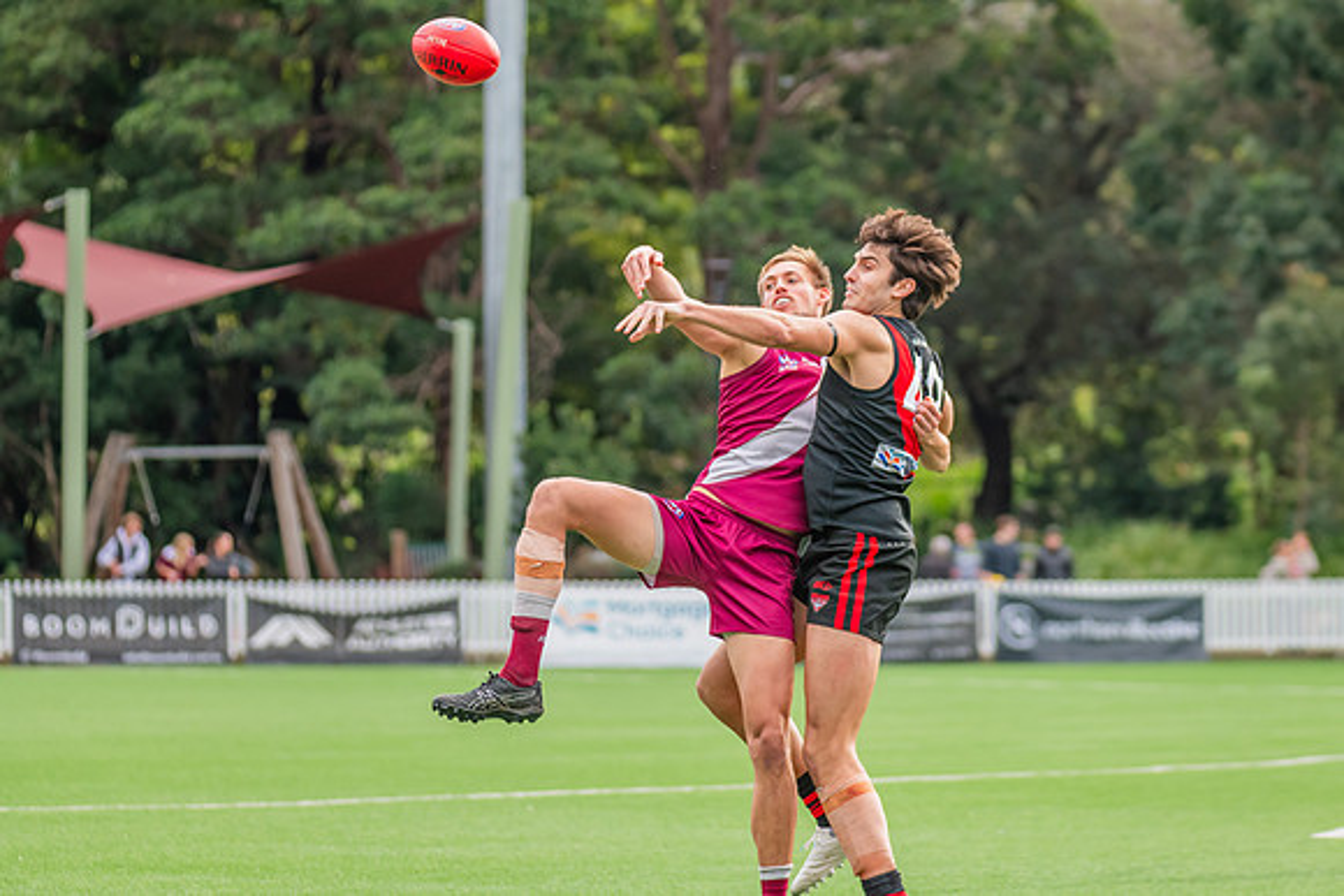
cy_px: 362
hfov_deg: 8.9
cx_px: 768
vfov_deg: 6.0
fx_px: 8622
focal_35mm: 231
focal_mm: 190
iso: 800
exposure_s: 1/1250
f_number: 4.5
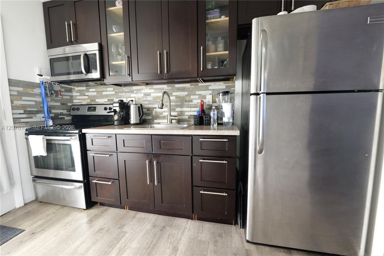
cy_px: 128
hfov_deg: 104.3
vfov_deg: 81.2
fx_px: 149
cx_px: 192
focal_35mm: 14
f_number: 4
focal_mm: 14
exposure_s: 1/60
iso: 3200
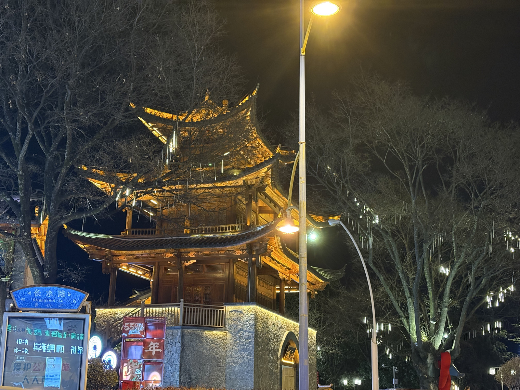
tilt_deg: +15.3
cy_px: 195
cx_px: 260
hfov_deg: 36.8
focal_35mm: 52
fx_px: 781
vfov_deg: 28.0
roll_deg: -0.9
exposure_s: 1/25
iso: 400
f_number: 1.6
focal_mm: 5.96
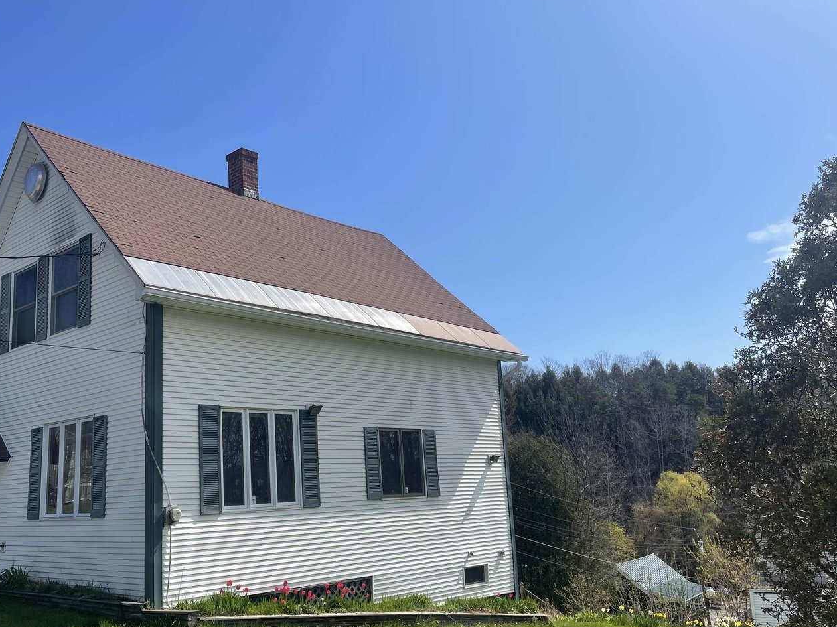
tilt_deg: +10.0
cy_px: 334
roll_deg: +2.7
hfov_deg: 54.9
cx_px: 331
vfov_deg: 42.9
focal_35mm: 33
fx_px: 798
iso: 32
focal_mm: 5.1
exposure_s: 1/4348
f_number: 1.6
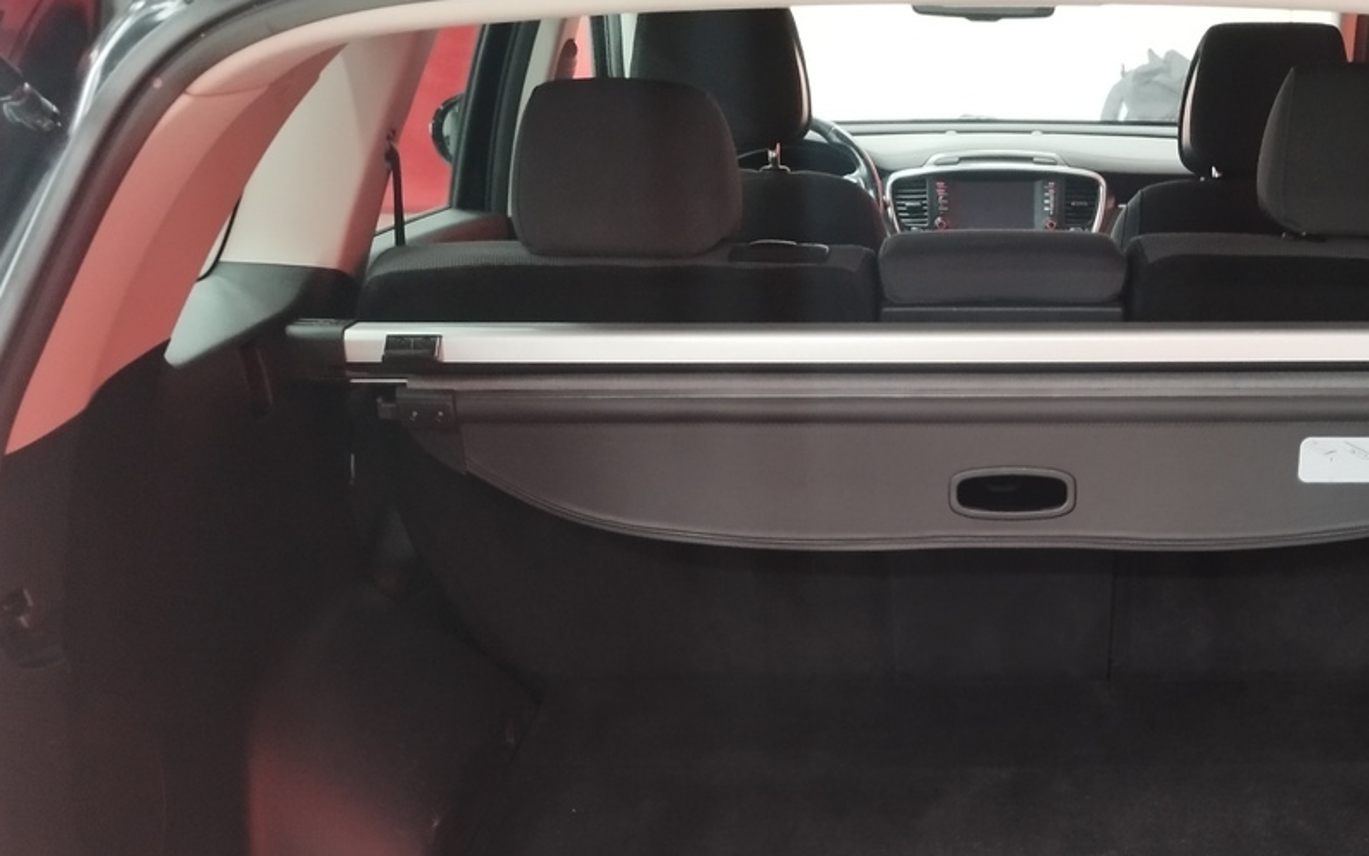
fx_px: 1791
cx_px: 1023
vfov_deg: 25.7
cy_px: 832
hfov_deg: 40.7
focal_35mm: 48
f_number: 1.89
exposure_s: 1/20
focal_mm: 5.95
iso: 620
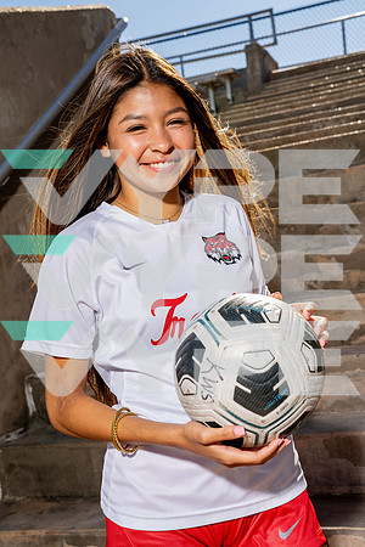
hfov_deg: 28.6
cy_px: 274
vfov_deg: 41.9
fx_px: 715
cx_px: 182
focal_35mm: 47
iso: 100
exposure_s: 1/250
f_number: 8
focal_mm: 47
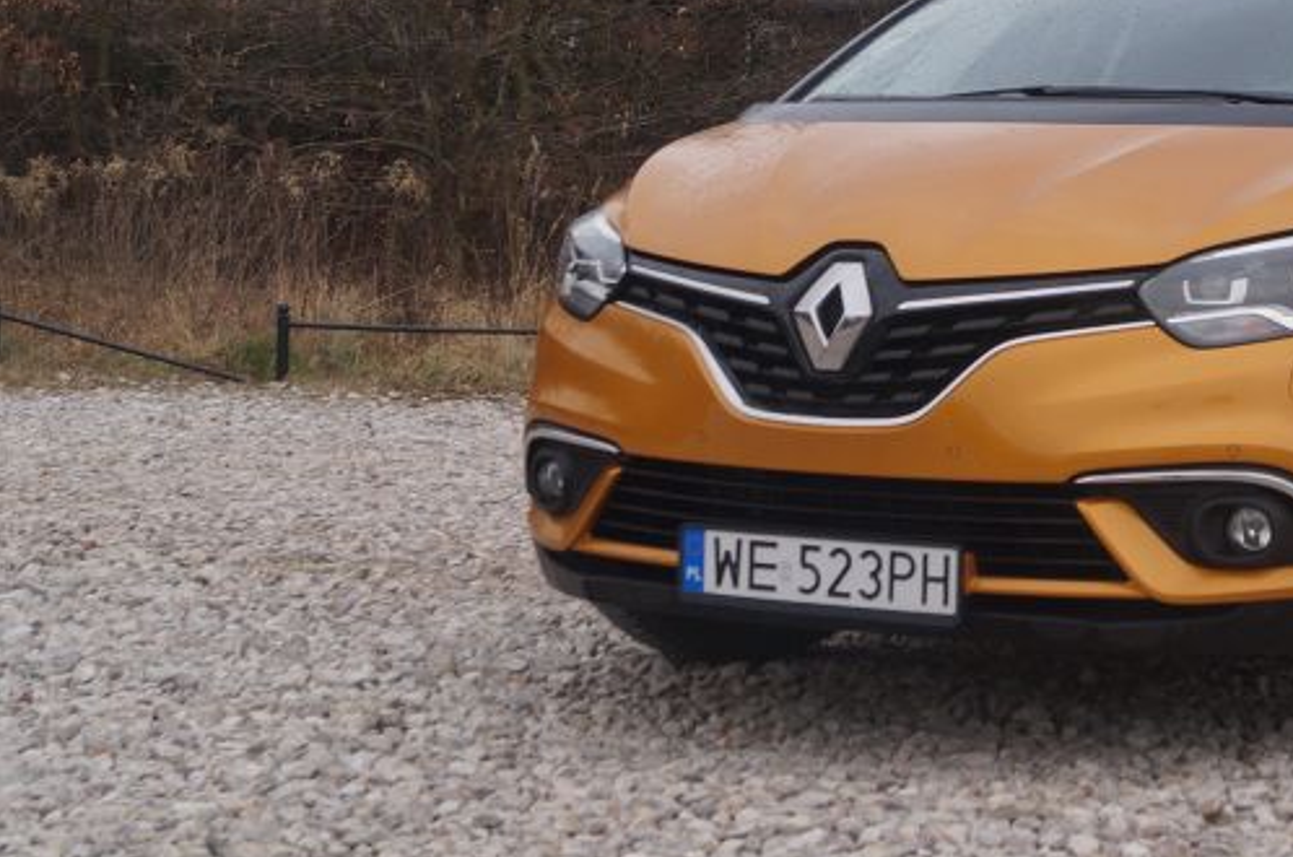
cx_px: 1202
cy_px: 186
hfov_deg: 26.3
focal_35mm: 74
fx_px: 2653
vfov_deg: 18.2
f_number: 5
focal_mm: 24
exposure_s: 1/100
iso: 100
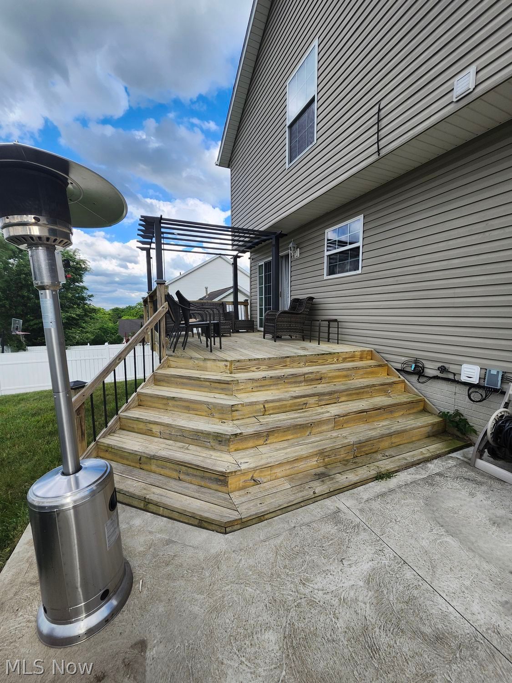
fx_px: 256
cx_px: 256
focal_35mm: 13
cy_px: 342
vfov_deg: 106.2
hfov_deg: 89.9
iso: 40
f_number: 2.2
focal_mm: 1.74
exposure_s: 1/833
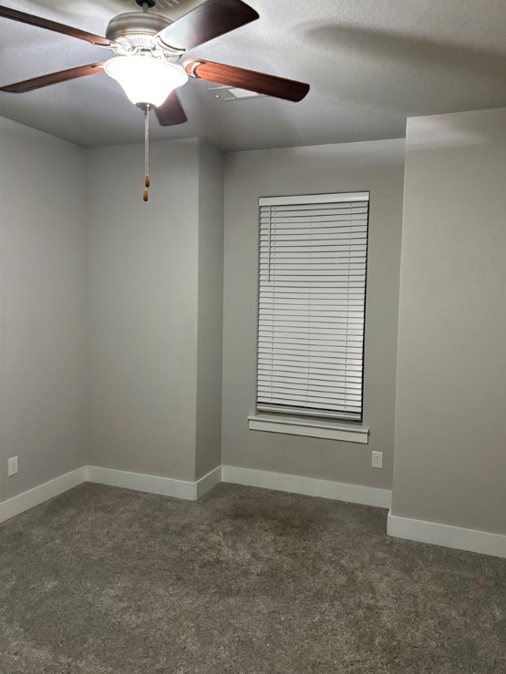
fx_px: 526
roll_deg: -0.9
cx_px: 262
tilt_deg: -4.5
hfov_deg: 51.3
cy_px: 331
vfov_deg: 65.3
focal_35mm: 27
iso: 500
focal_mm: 5.96
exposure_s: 1/60
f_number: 1.6
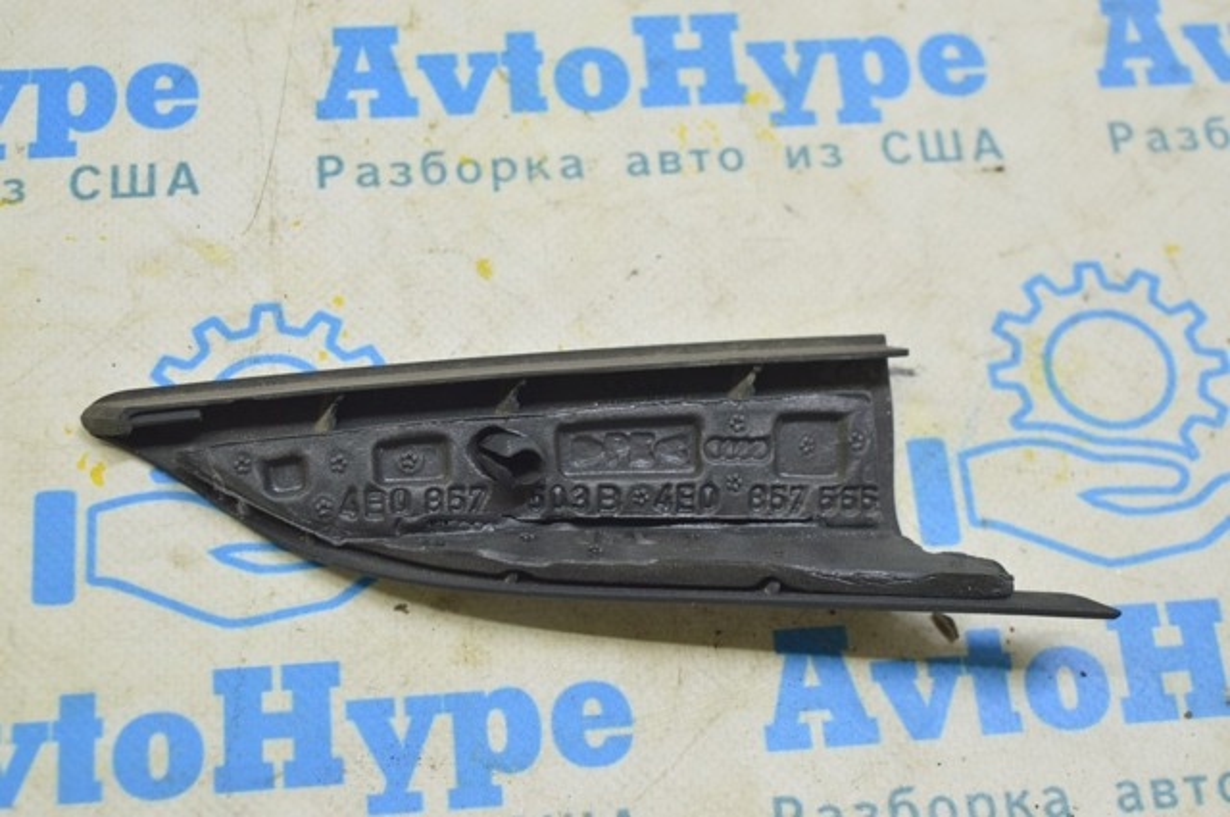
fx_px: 2047
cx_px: 615
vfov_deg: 22.6
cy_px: 408
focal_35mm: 60
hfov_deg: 33.4
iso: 400
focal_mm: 40
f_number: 5.6
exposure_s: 1/20
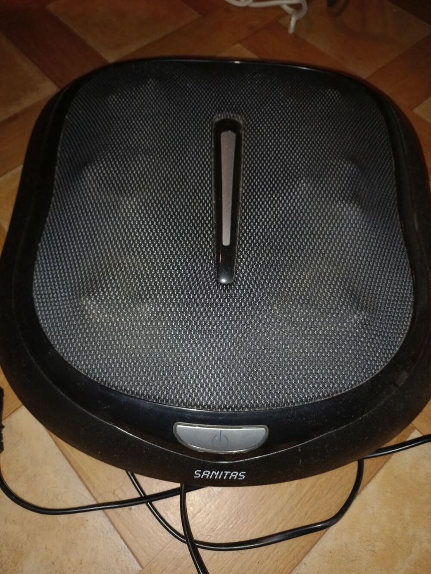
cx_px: 216
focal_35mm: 25
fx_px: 415
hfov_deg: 54.9
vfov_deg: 69.4
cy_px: 287
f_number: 1.8
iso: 160
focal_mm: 4.6
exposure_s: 1/50
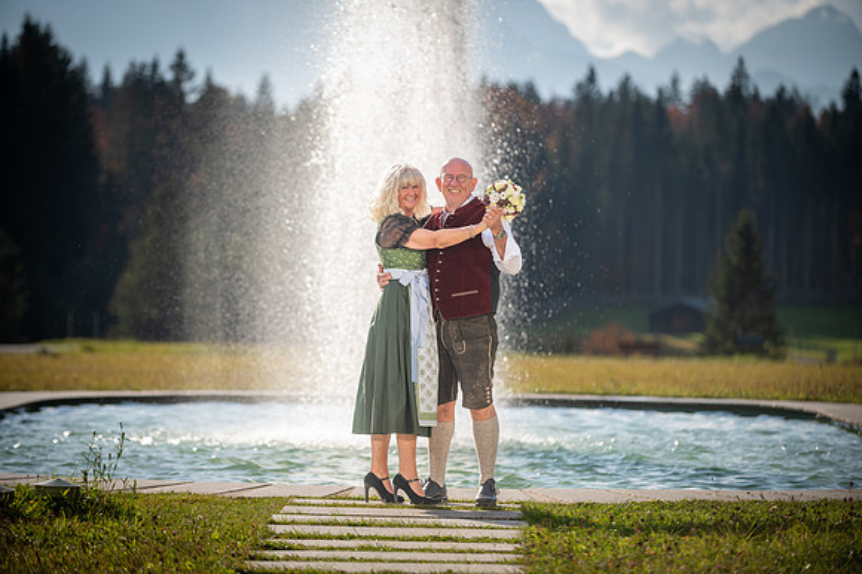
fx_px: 3350
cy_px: 287
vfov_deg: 9.8
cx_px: 431
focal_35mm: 140
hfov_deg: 14.7
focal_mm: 140
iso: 100
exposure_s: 1/2000
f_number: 2.8
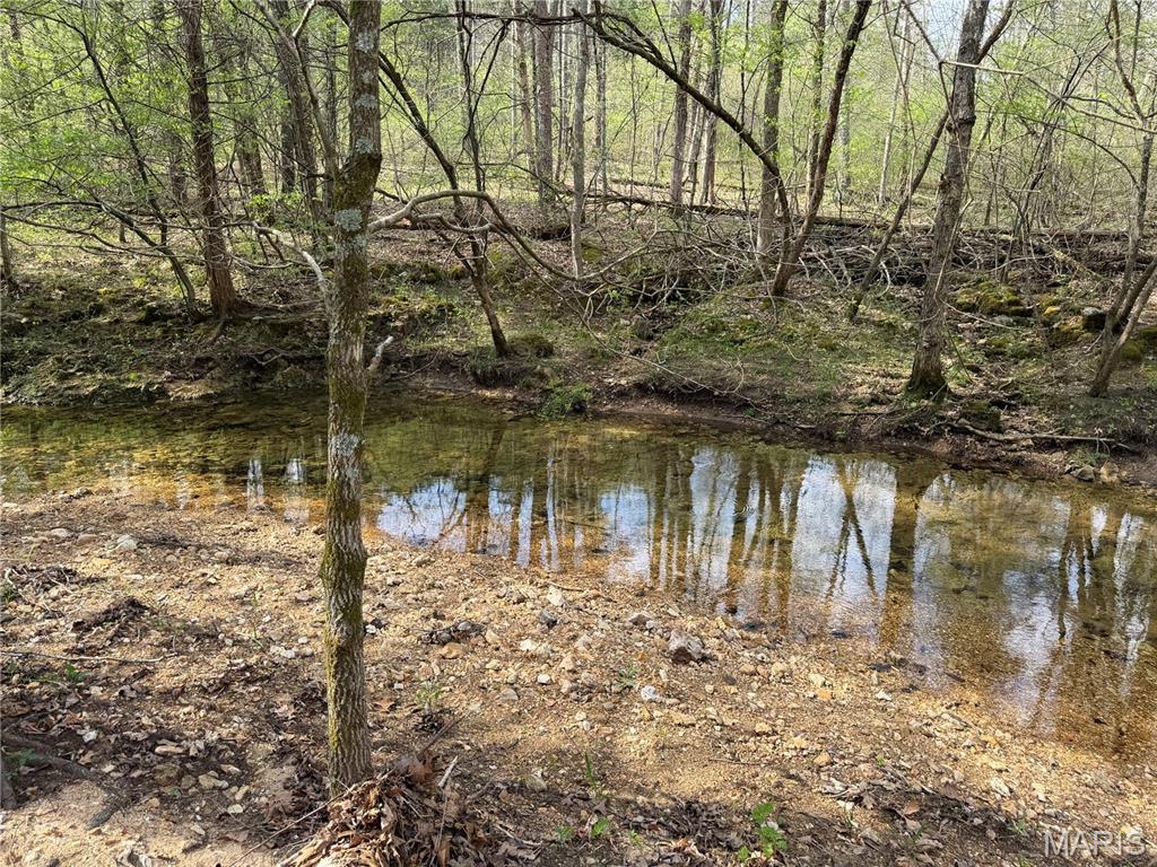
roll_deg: -0.6
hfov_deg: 71.6
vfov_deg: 56.8
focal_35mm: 24
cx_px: 578
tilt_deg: -14.6
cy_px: 434
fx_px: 802
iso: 80
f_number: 1.78
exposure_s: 1/484
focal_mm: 6.76
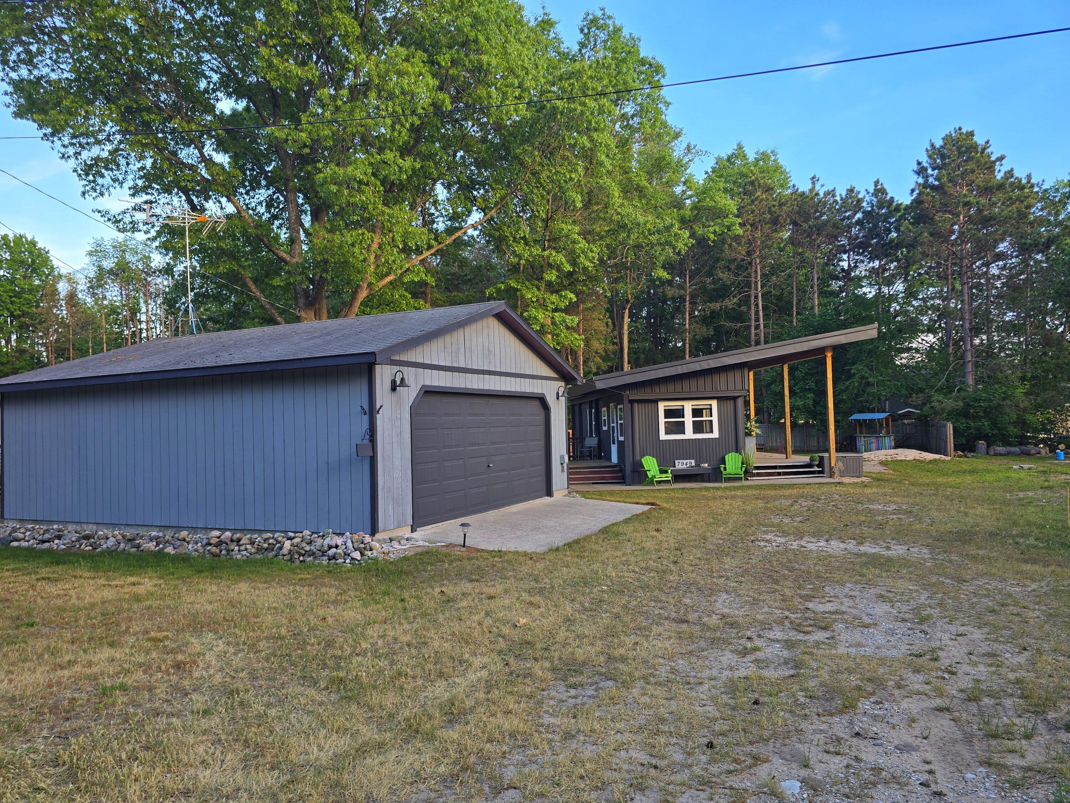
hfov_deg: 73.9
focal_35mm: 23
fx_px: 711
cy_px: 402
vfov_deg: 58.9
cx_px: 535
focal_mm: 6.3
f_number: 1.7
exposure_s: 1/180
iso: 20
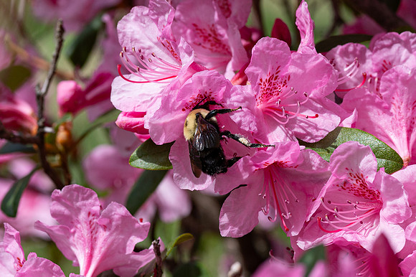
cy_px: 135
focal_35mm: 220
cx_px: 207
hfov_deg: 9.4
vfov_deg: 6.2
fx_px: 2538
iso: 160
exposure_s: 1/500
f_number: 11
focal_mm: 105
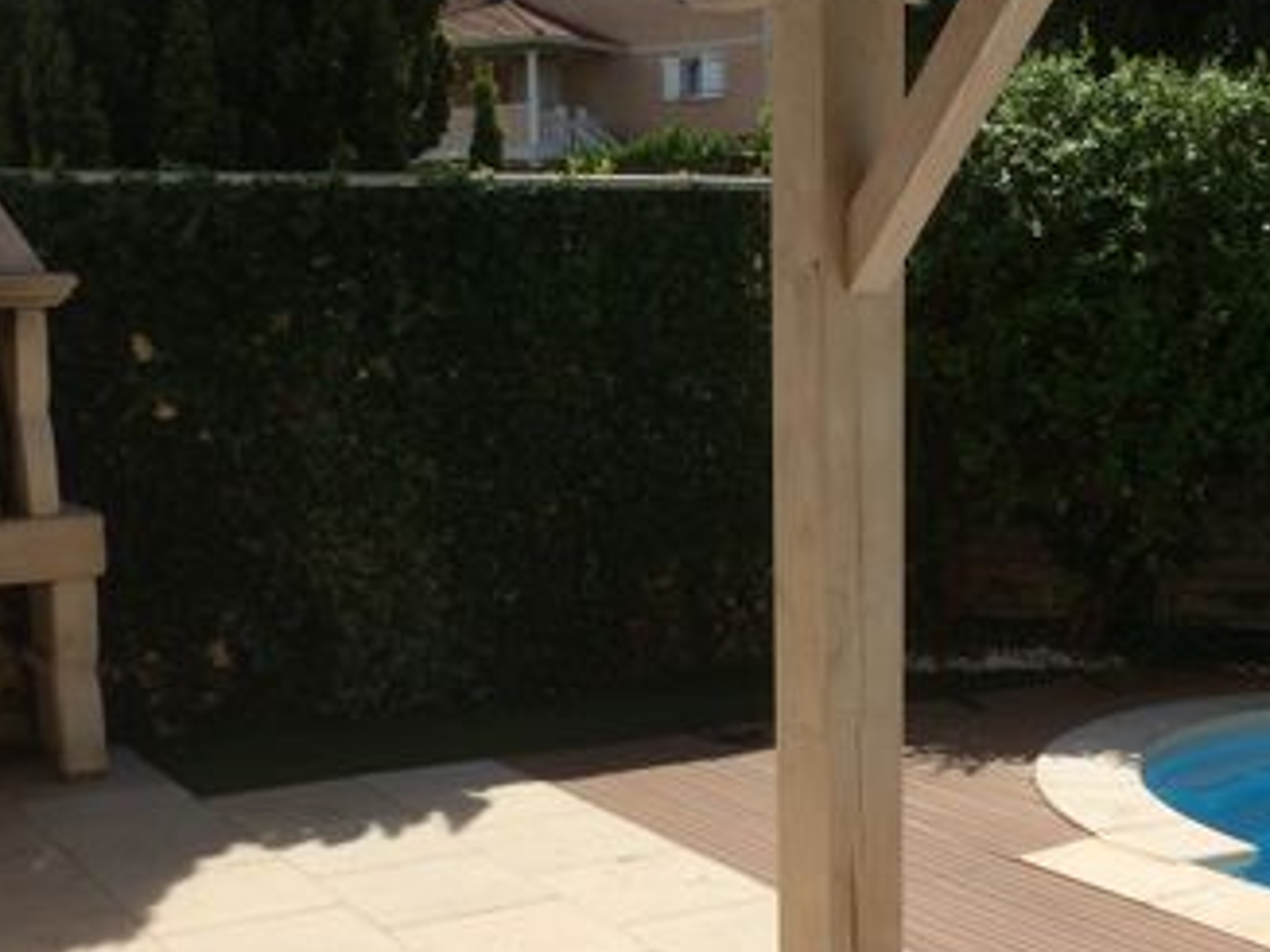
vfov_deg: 26.4
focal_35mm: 55
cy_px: 629
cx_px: 633
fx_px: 2017
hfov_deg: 34.9
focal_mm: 4.12
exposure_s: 1/2415
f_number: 2.2
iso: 40
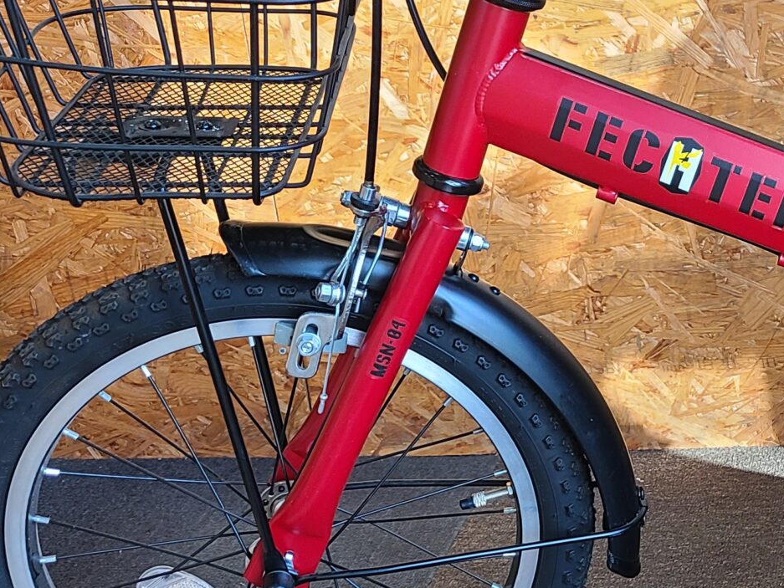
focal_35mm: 71
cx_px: 868
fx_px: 1608
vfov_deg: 20.7
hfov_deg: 25.4
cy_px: 376
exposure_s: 1/50
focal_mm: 5.4
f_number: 1.8
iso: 50
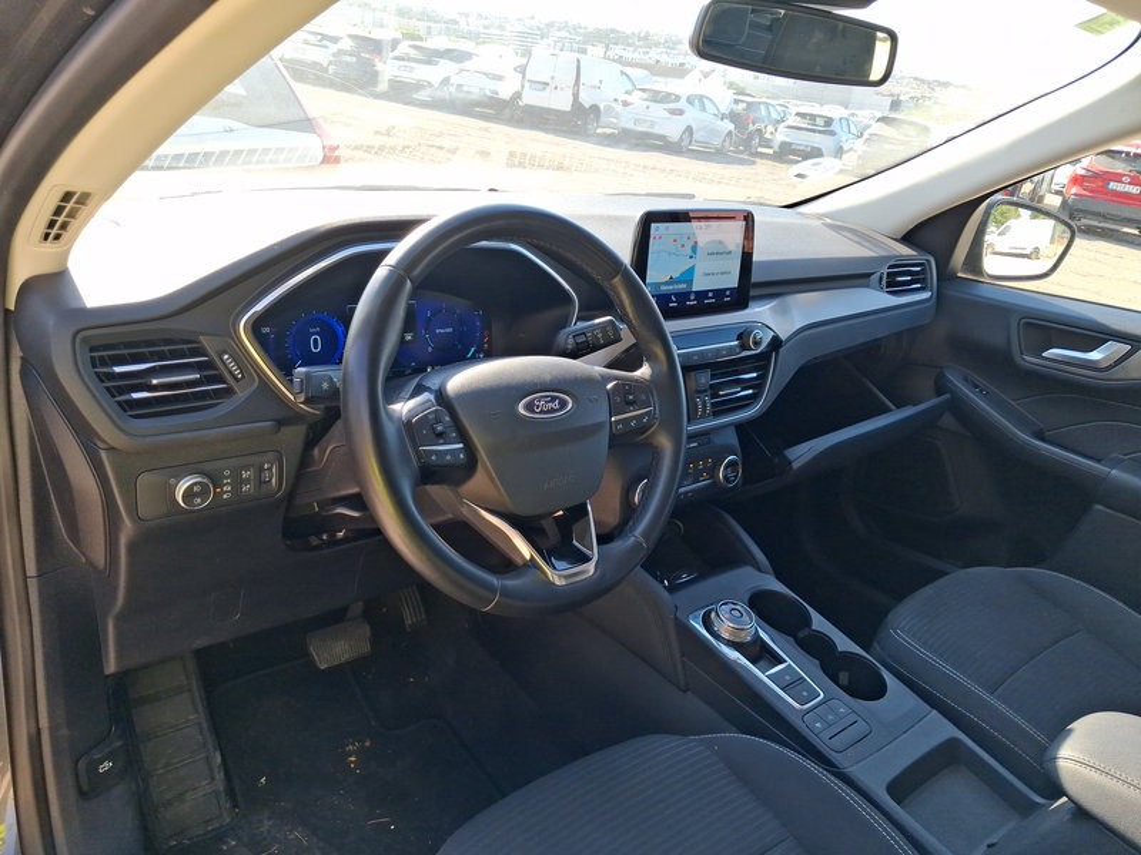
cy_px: 428
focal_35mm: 27
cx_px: 570
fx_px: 890
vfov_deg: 51.4
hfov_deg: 65.3
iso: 20
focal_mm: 4
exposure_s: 1/112
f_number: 1.8
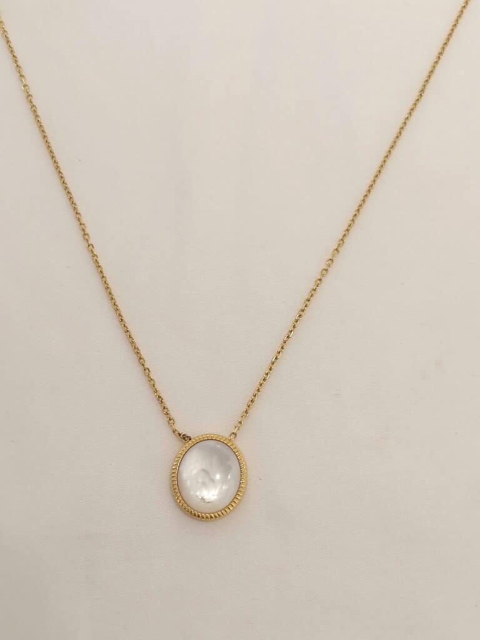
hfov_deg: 26.6
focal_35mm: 55
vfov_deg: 34.9
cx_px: 240
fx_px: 1017
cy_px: 320
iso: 80
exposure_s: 1/50
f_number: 1.8
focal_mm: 4.75
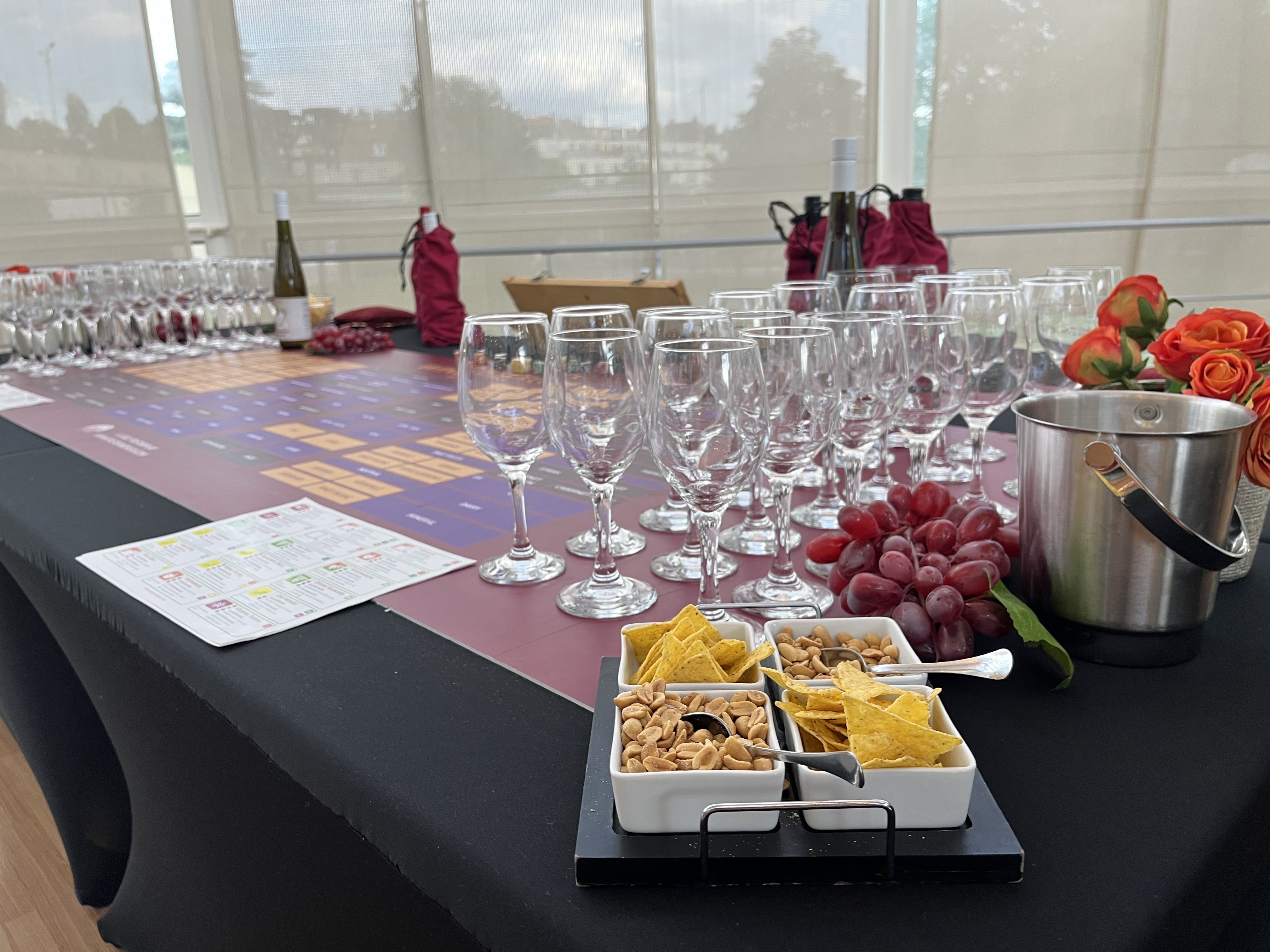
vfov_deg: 53.1
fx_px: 954
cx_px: 635
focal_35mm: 26
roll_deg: +2.4
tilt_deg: -16.1
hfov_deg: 67.3
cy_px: 476
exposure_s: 1/50
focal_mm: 5.1
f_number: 1.6
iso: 100
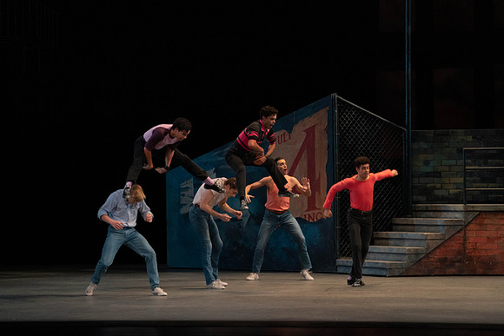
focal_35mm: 148
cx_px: 252
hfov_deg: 13.9
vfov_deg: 9.3
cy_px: 168
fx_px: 2072
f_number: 4.5
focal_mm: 148
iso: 3200
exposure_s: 1/400
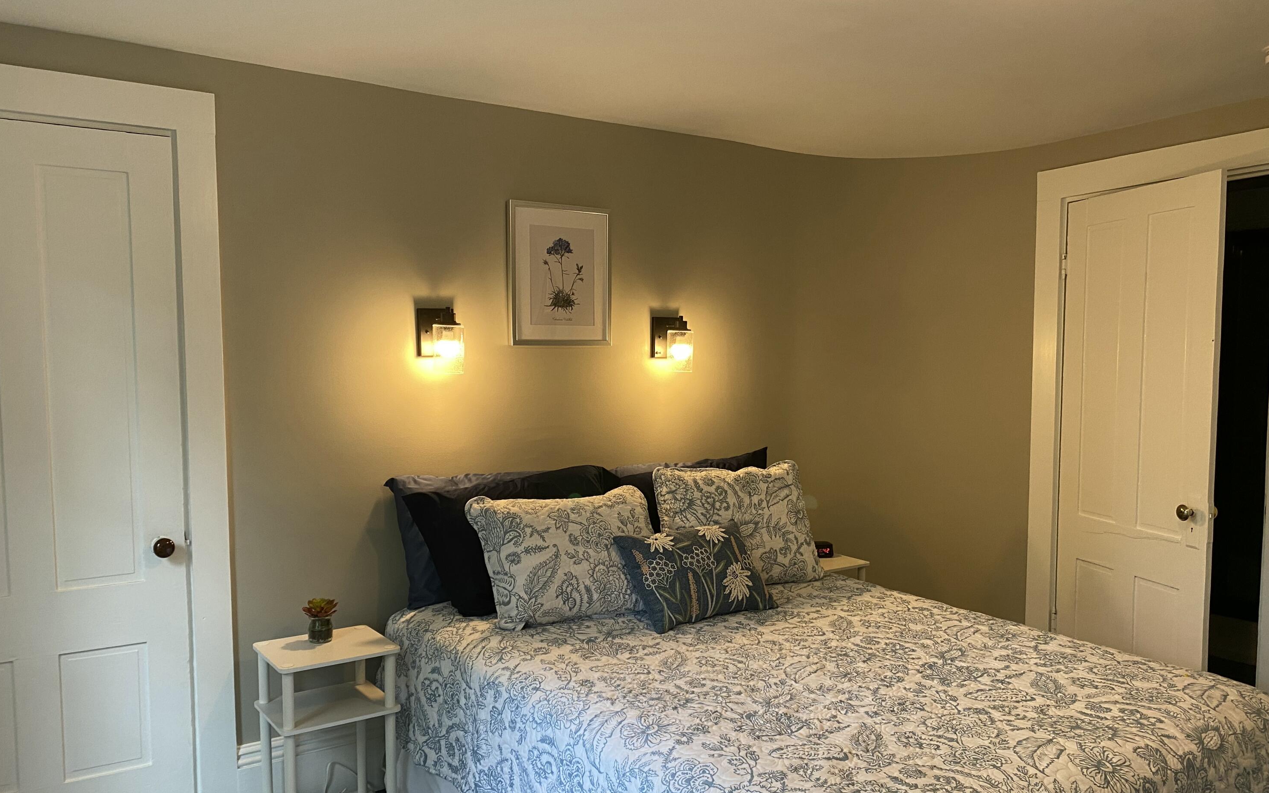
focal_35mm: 28
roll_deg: +0.1
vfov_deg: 44.5
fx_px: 968
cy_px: 434
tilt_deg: -4.0
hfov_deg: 66.5
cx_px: 642
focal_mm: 4.25
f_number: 1.8
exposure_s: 1/60
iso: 100
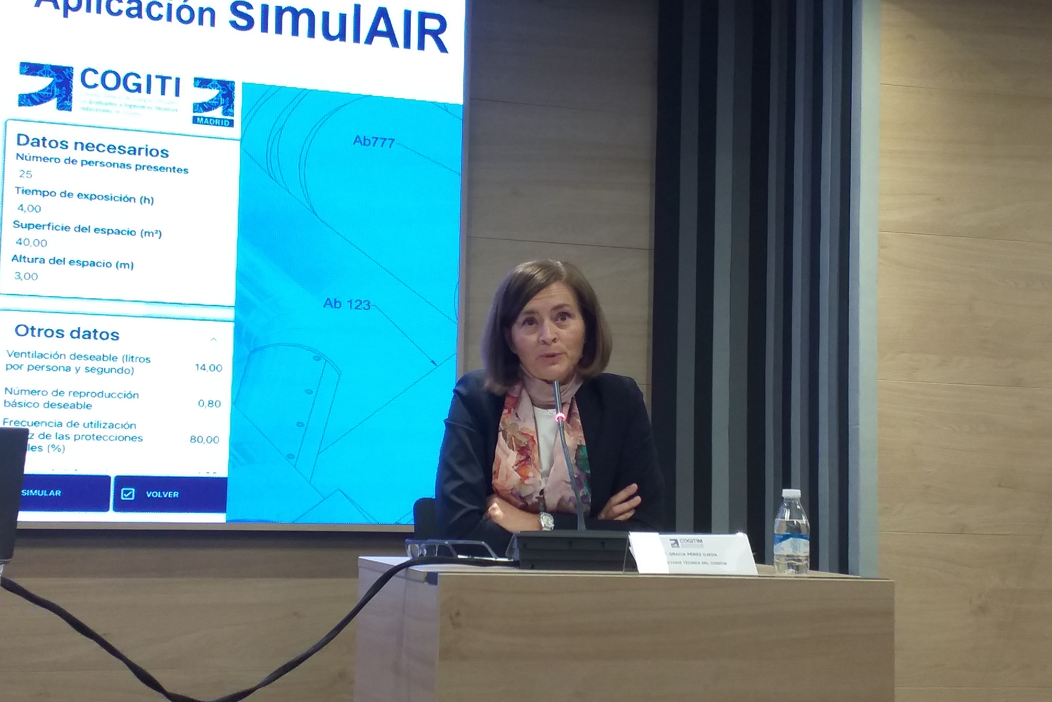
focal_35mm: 28
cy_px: 351
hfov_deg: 65.5
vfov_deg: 46.4
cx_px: 540
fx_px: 818
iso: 125
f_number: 1.9
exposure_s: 1/33
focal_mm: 3.6
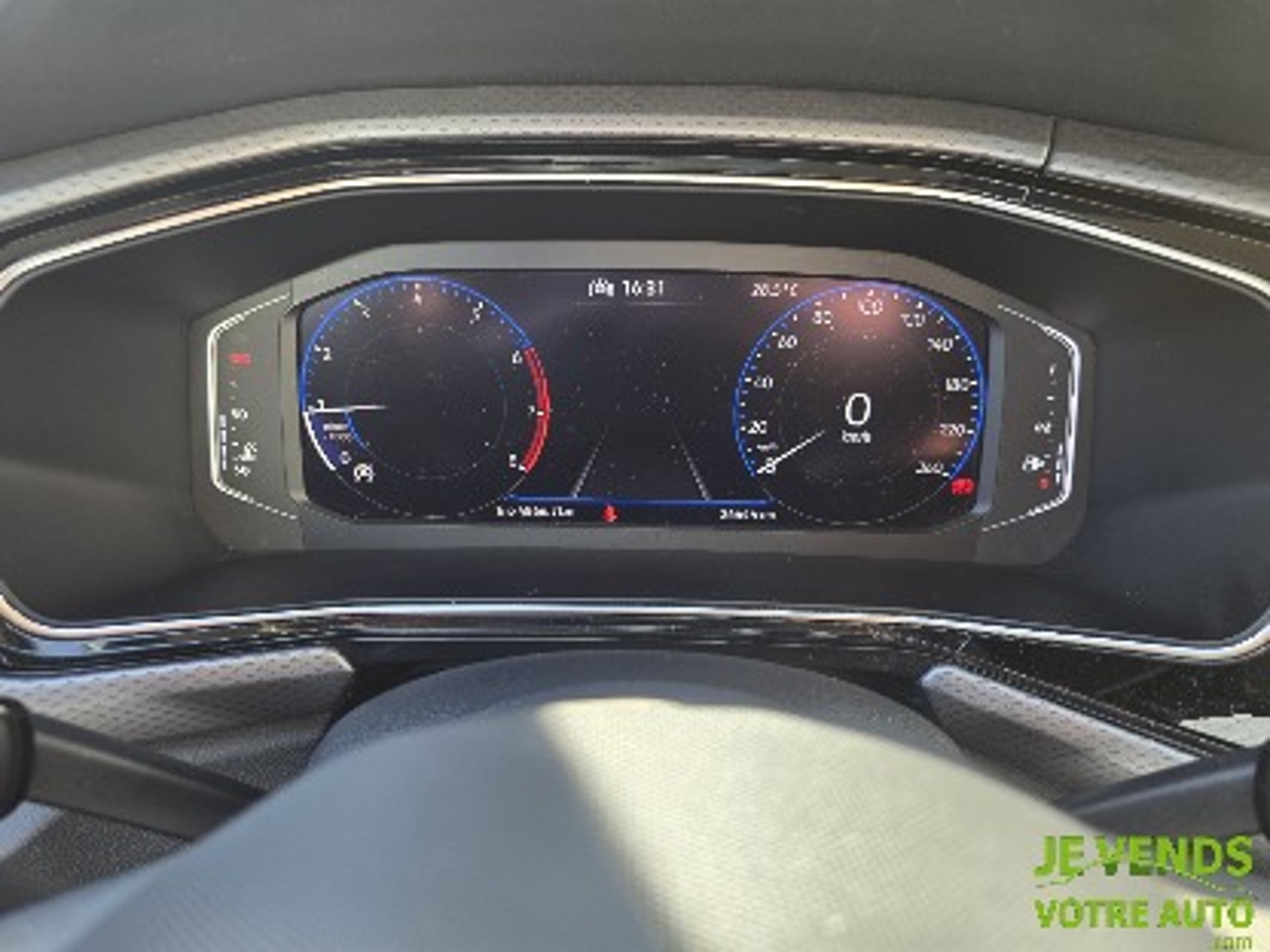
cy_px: 476
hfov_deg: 73.9
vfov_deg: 58.9
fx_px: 844
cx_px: 635
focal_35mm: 23
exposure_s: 1/55.9
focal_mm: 6.3
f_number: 1.7
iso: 50
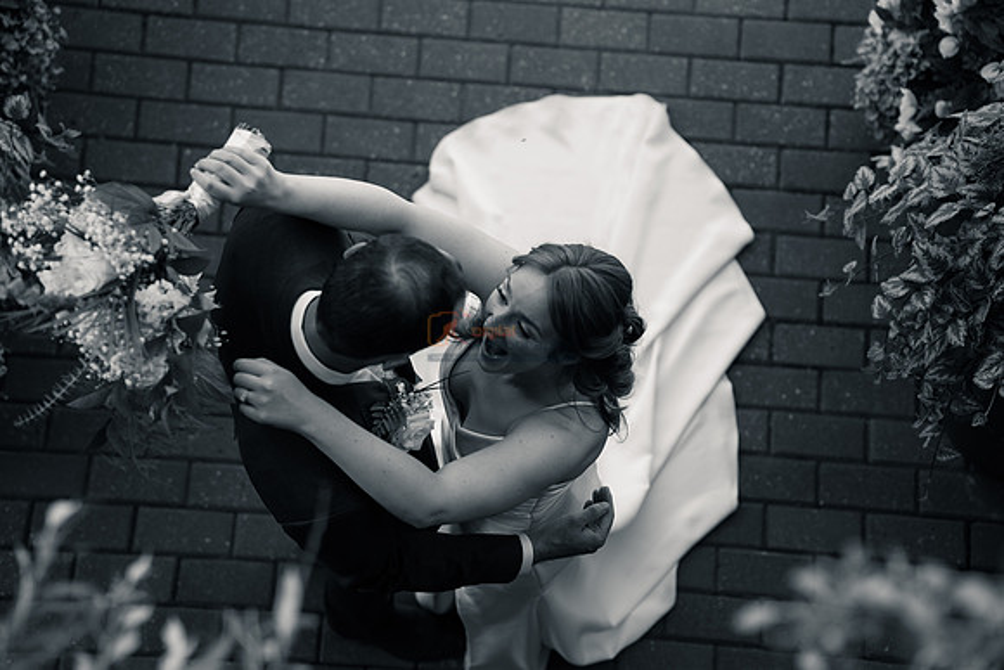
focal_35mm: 83
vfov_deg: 16.5
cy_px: 335
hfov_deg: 24.5
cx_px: 502
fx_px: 2315
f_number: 2.8
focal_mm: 83
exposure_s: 1/1000
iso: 400
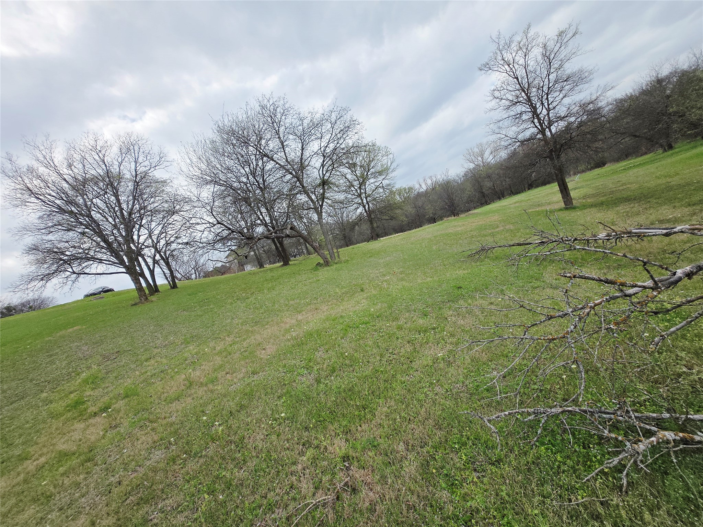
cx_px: 352
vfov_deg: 89.9
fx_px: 264
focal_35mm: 13
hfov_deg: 106.2
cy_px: 264
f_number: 2.2
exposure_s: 1/984
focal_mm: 1.7
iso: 25
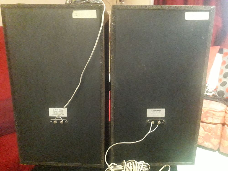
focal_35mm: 28
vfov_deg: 49.7
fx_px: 184
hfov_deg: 63.4
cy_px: 86
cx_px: 114
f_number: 1.9
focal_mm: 3.7
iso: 2000
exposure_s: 1/17
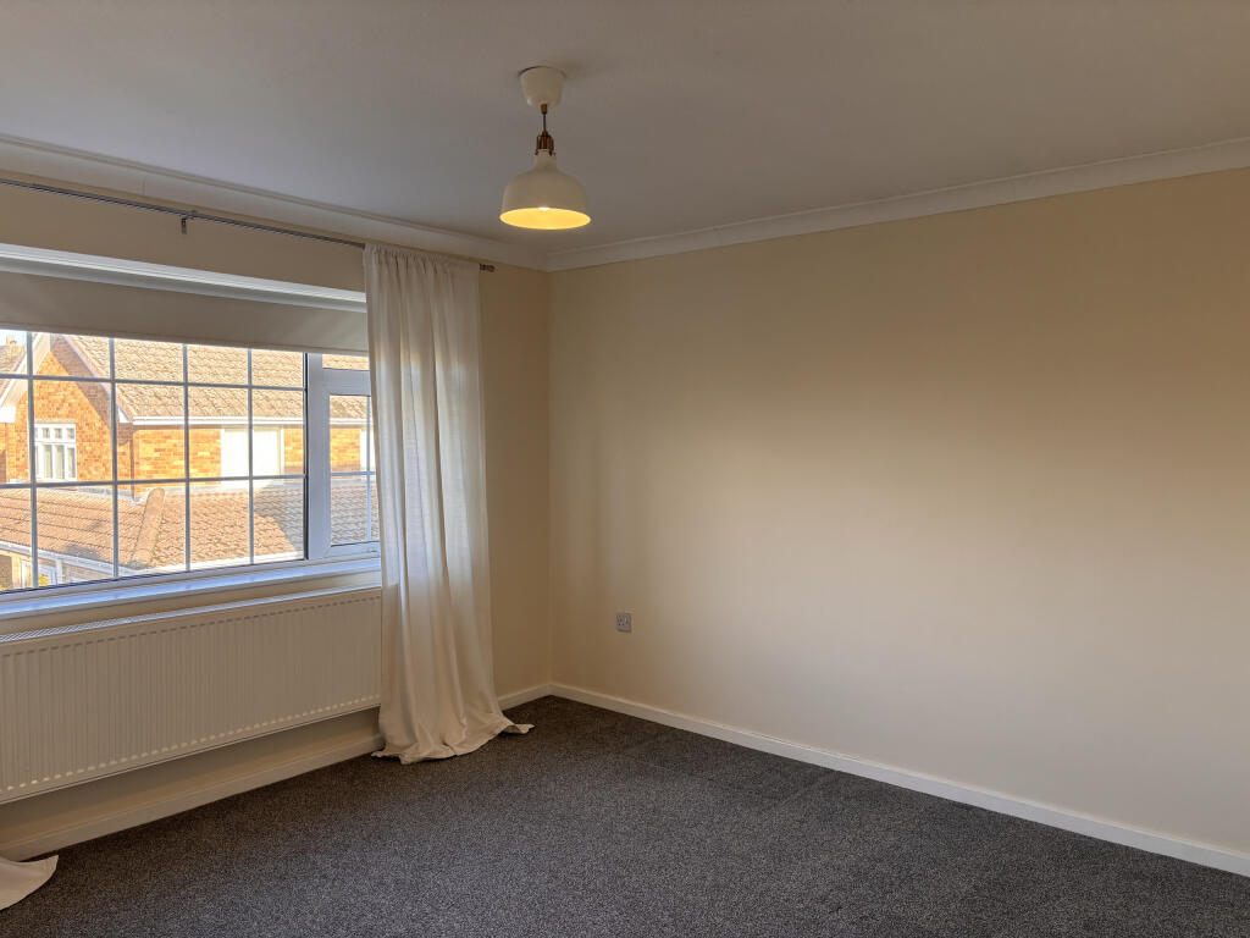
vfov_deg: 53.1
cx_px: 625
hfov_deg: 67.3
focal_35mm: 26
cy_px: 469
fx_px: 939
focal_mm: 5.96
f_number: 1.6
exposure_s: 1/151
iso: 64
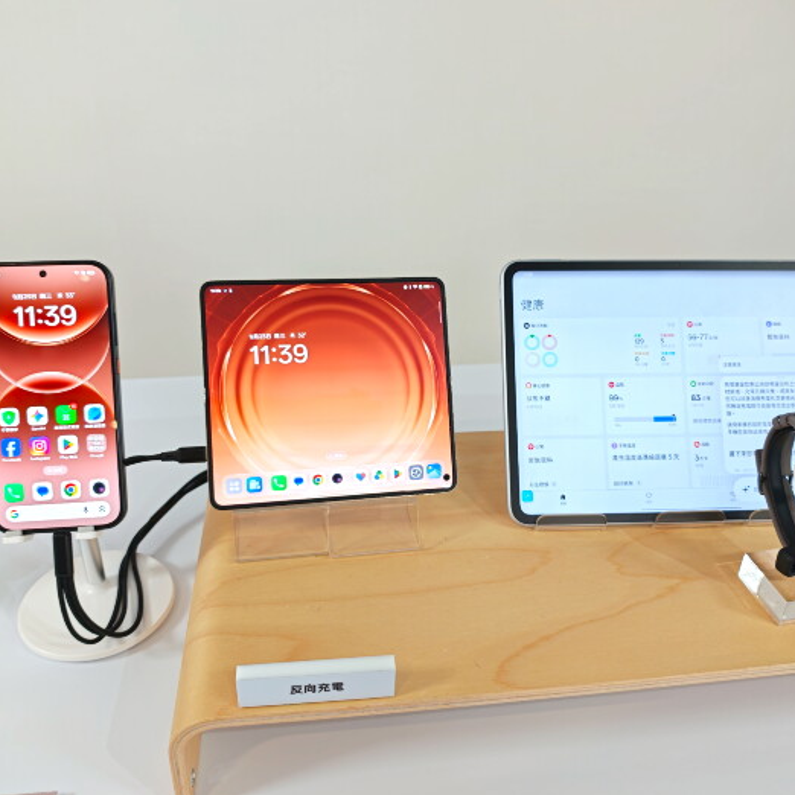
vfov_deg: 57.3
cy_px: 398
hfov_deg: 57.3
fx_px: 728
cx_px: 424
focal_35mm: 28
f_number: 1.5
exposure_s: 1/114
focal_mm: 7.73
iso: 125
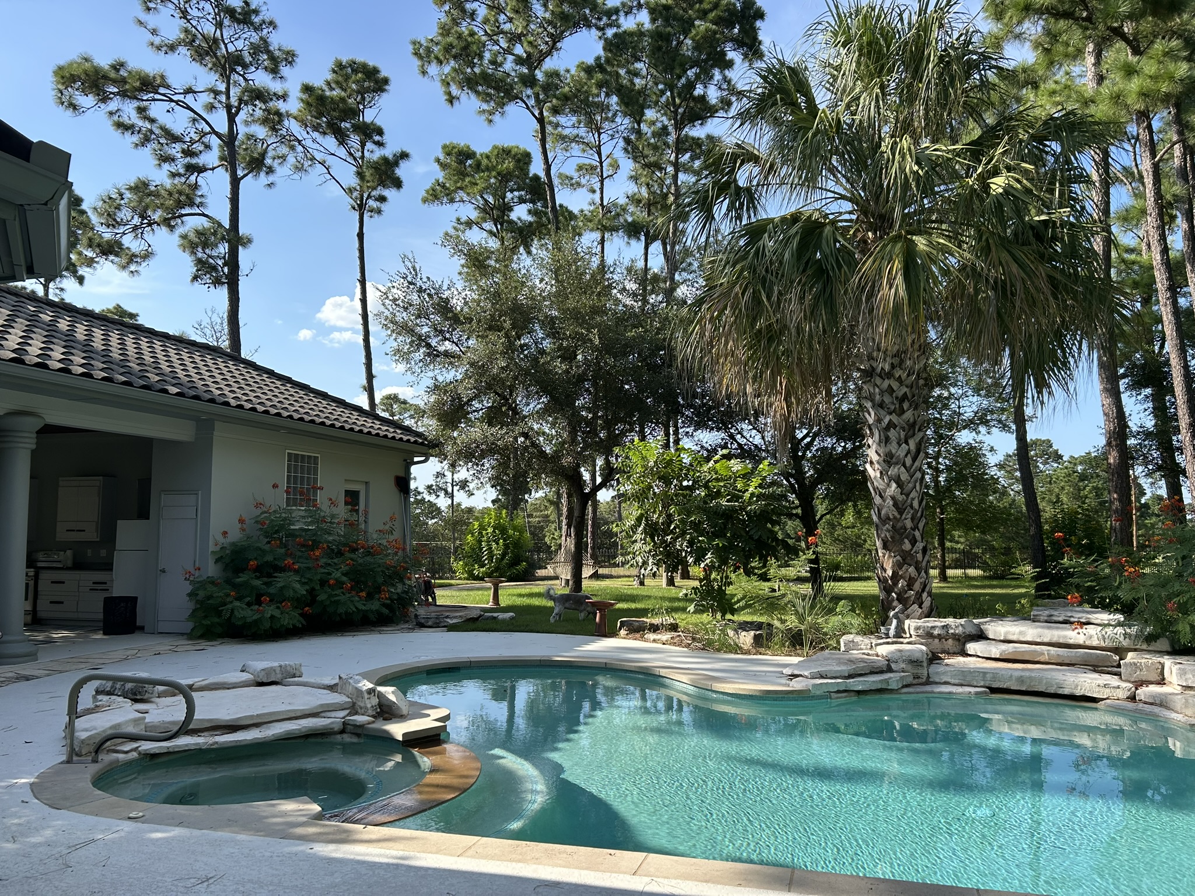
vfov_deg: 53.1
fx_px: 898
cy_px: 448
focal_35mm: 26
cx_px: 598
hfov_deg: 67.3
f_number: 1.5
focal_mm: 5.7
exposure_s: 1/1779
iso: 50
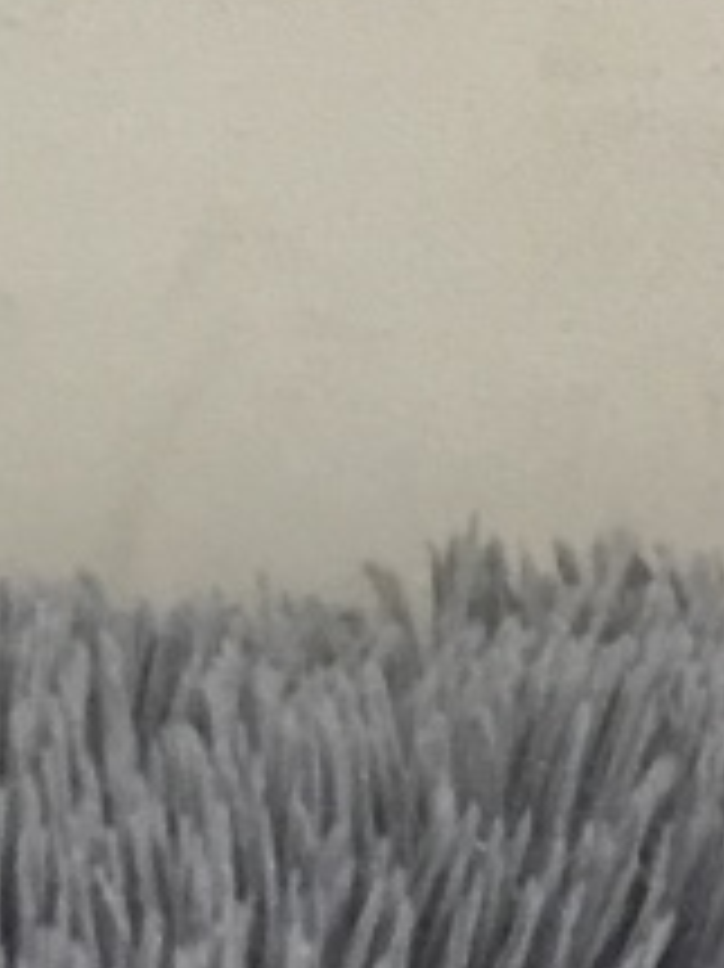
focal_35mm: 173
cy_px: 1481
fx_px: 4829
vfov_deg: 11.0
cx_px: -580
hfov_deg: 8.3
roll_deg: +0.4
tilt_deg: -42.2
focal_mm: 3.3
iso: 125
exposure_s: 1/33
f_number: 2.4
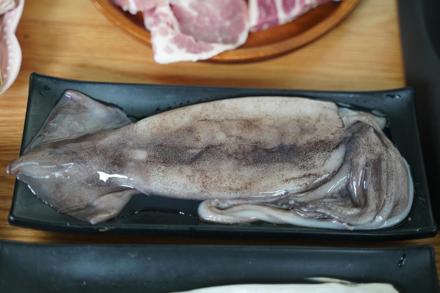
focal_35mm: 61
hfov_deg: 32.9
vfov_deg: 22.3
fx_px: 745
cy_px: 146
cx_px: 220
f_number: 2.8
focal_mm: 61
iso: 1600
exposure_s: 1/160
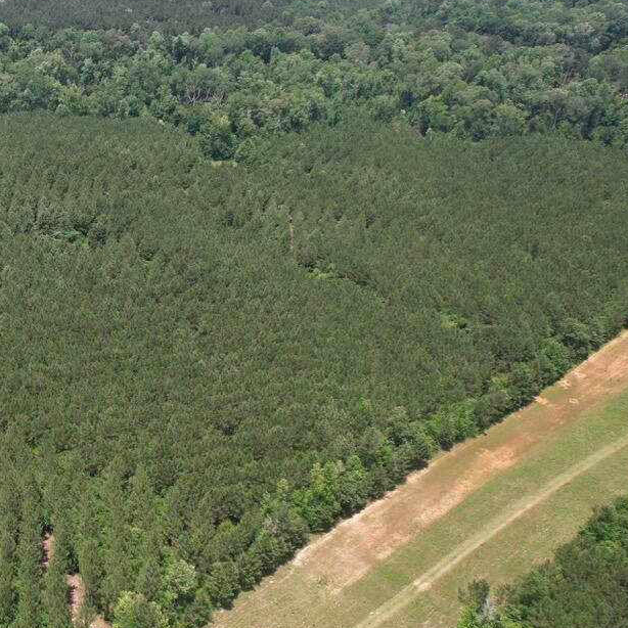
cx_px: -17
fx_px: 800
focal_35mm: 39
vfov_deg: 42.8
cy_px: 274
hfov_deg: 37.6
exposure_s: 1/1250
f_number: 2.8
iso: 110
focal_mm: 8.4
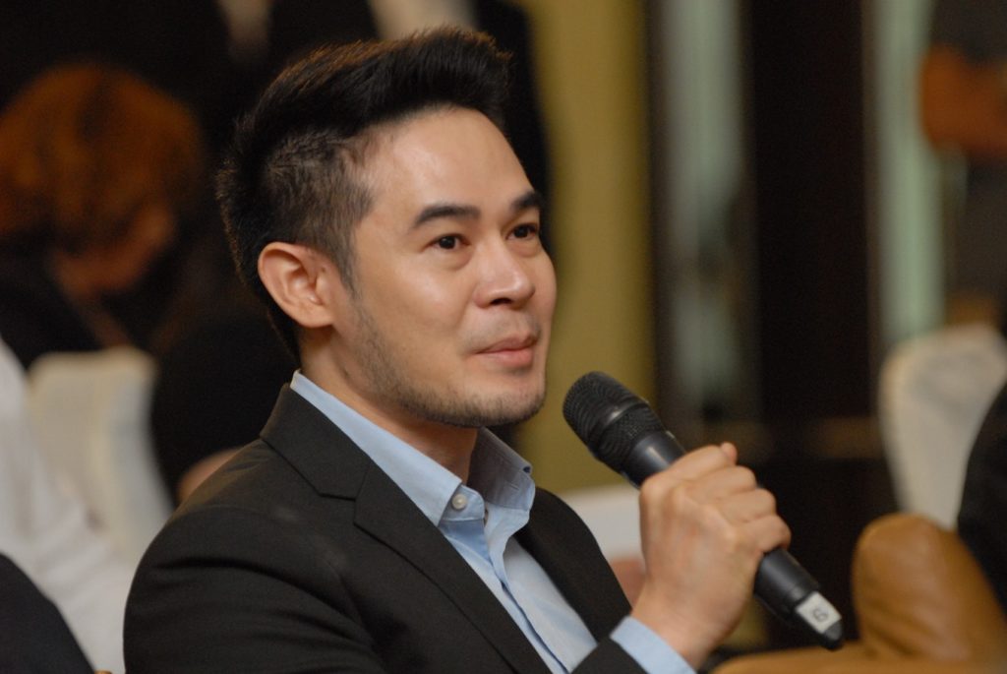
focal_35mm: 270
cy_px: 337
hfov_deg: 7.6
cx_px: 504
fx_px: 7560
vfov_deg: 5.1
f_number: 2.8
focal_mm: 180
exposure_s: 1/100
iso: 1000
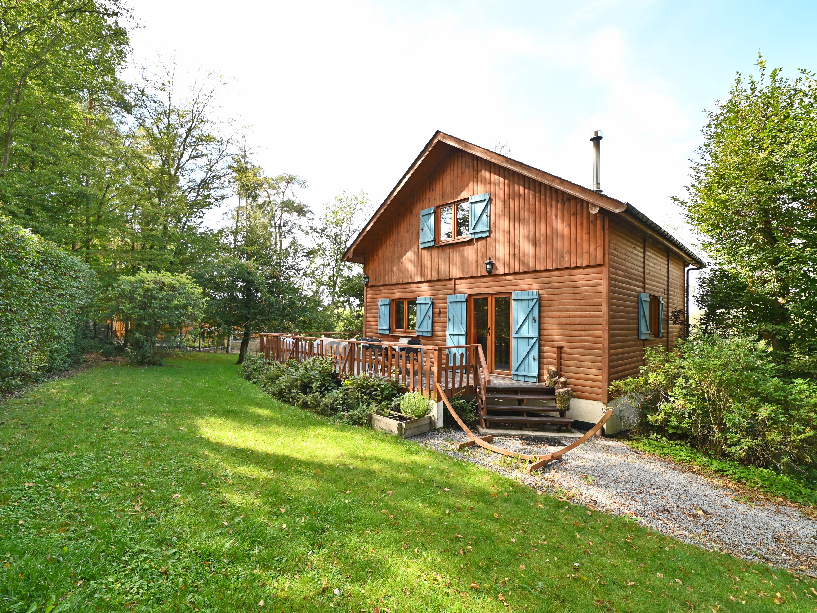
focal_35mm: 16
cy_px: 309
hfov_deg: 94.4
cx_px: 385
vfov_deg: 78.1
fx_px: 378
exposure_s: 1/320
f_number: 6.3
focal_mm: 14
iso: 100
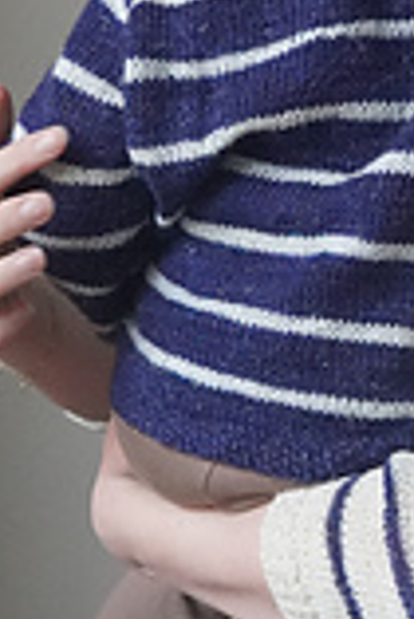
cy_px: 118
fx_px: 3150
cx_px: 491
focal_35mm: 183
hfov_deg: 7.5
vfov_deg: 11.2
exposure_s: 1/160
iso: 5000
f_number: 4
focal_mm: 30
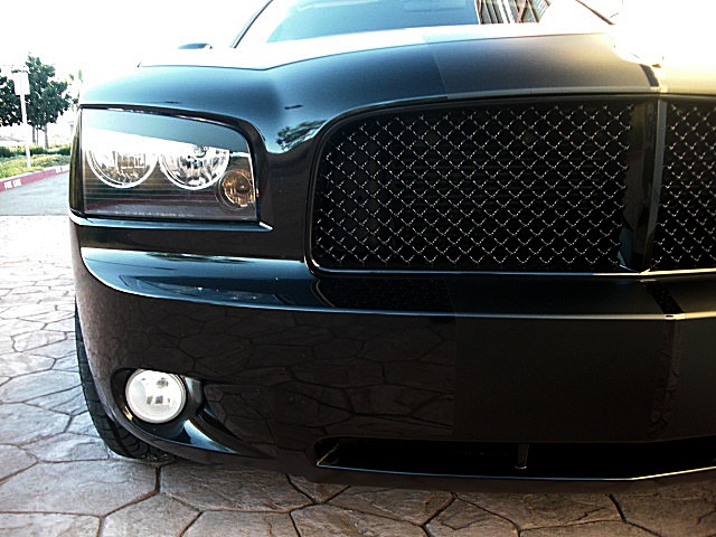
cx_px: 358
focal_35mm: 36
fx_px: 745
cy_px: 268
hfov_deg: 51.4
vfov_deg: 39.7
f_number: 2.8
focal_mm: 6.3
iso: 200
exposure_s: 1/80
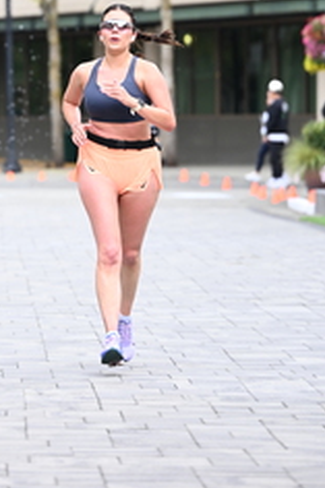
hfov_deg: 5.1
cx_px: -24
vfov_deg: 7.7
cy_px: 60
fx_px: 3634
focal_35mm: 268
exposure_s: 1/1250
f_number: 2.8
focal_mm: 115
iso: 640
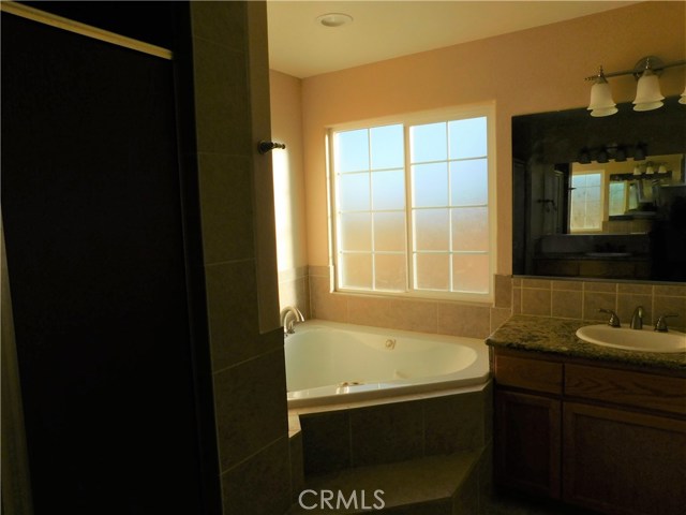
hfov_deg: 73.9
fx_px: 456
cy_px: 258
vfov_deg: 58.9
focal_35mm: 23
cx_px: 343
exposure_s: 1/640
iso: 125
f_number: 3
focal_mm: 4
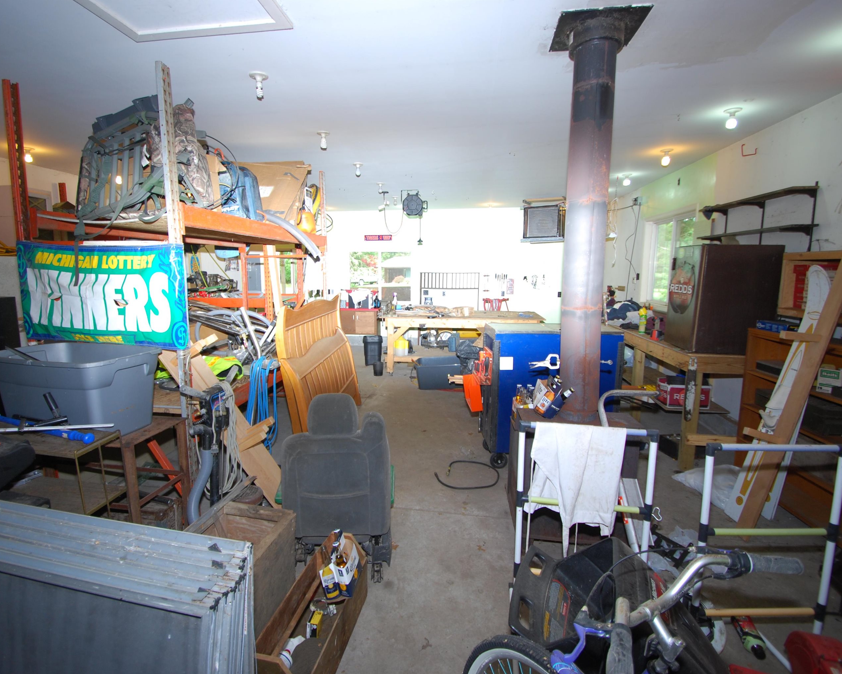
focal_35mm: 17
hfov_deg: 89.5
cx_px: 397
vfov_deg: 77.0
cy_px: 339
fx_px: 424
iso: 200
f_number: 4
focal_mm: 10
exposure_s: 1/60
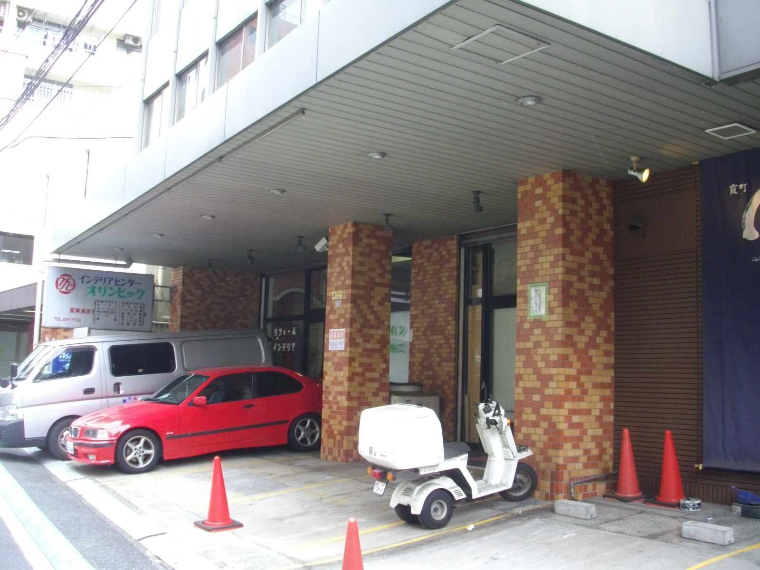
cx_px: 380
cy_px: 285
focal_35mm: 37
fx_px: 812
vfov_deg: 38.7
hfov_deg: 50.1
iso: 200
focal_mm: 6.2
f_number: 2.8
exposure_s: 1/100
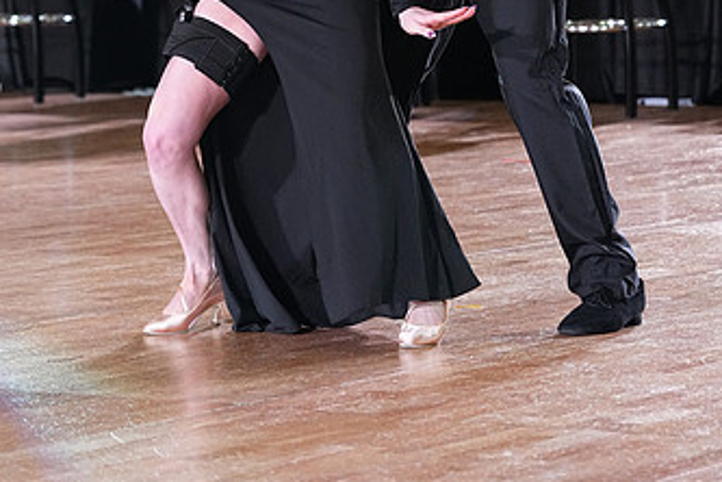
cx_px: 309
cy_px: -91
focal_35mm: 223
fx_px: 4472
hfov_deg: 9.2
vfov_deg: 6.1
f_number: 5
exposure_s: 1/400
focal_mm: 128
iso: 6400
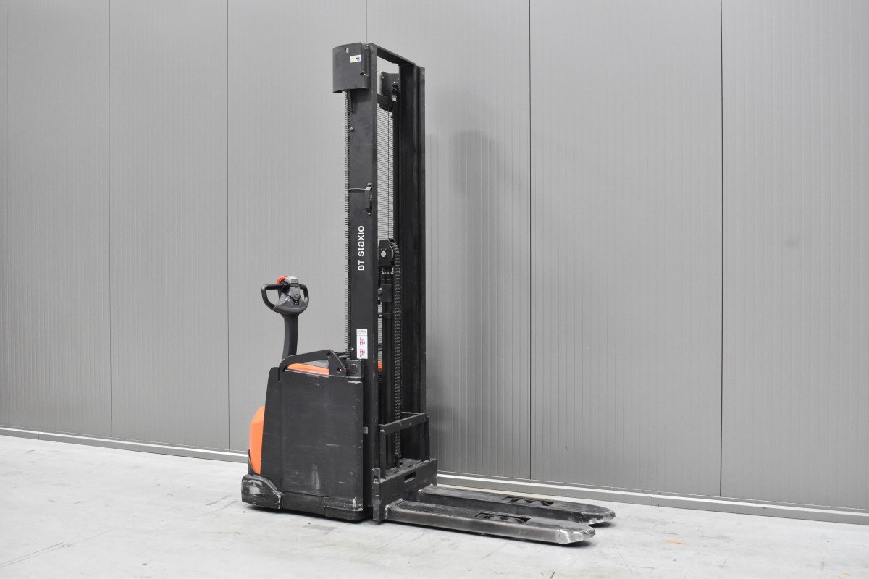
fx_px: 869
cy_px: 290
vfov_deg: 36.9
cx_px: 434
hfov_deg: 53.1
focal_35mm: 36
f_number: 5.6
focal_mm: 24
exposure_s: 1/30
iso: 2000
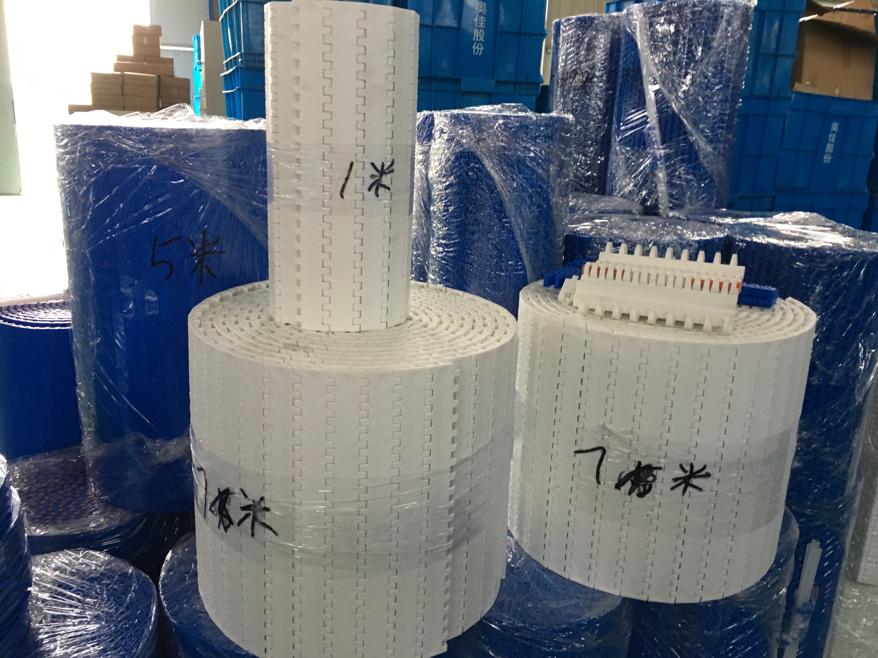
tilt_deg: -13.3
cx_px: 439
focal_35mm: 29
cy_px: 329
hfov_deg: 61.7
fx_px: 736
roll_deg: -2.7
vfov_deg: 48.2
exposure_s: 1/33
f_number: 2.2
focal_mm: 4.15
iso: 200
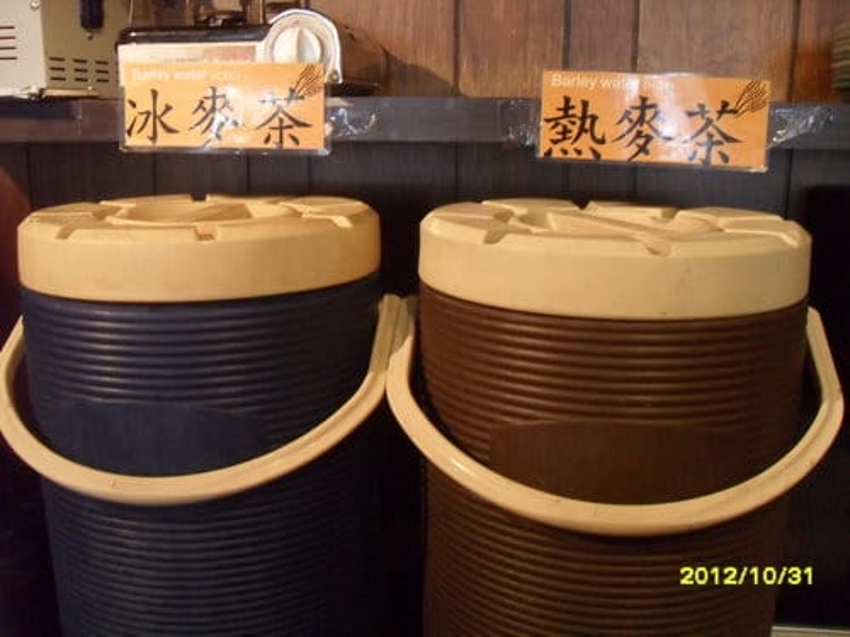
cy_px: 318
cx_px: 425
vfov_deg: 40.7
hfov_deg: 52.6
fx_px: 859
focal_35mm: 35
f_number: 2.8
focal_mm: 6.2
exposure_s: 1/20
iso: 400
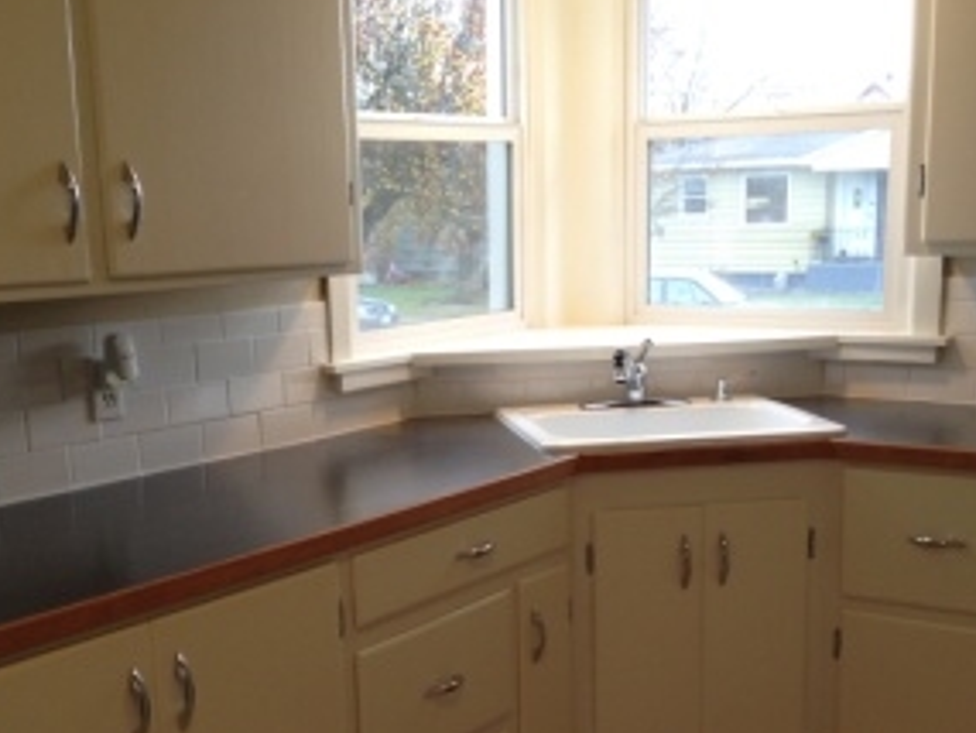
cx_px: 500
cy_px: 534
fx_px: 1551
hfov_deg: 34.9
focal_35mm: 55
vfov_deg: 26.3
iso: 50
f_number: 2.4
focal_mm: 4.28
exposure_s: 1/30
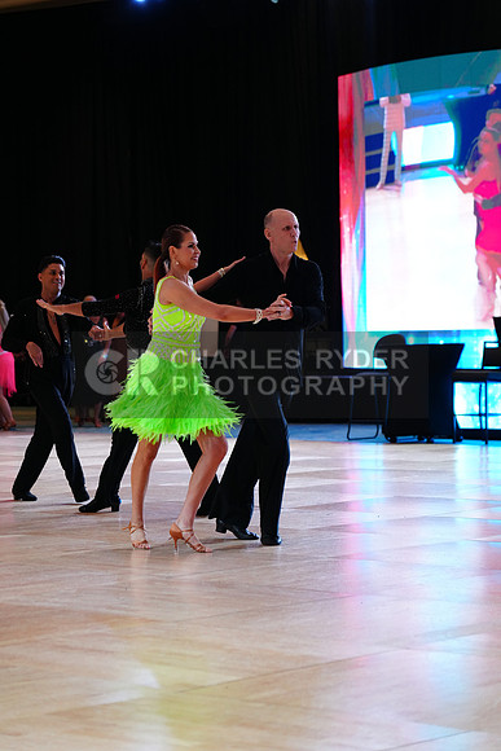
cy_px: 376
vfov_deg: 19.5
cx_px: 250
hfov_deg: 13.0
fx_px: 2190
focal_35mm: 105
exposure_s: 1/250
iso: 2000
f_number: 4
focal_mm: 105
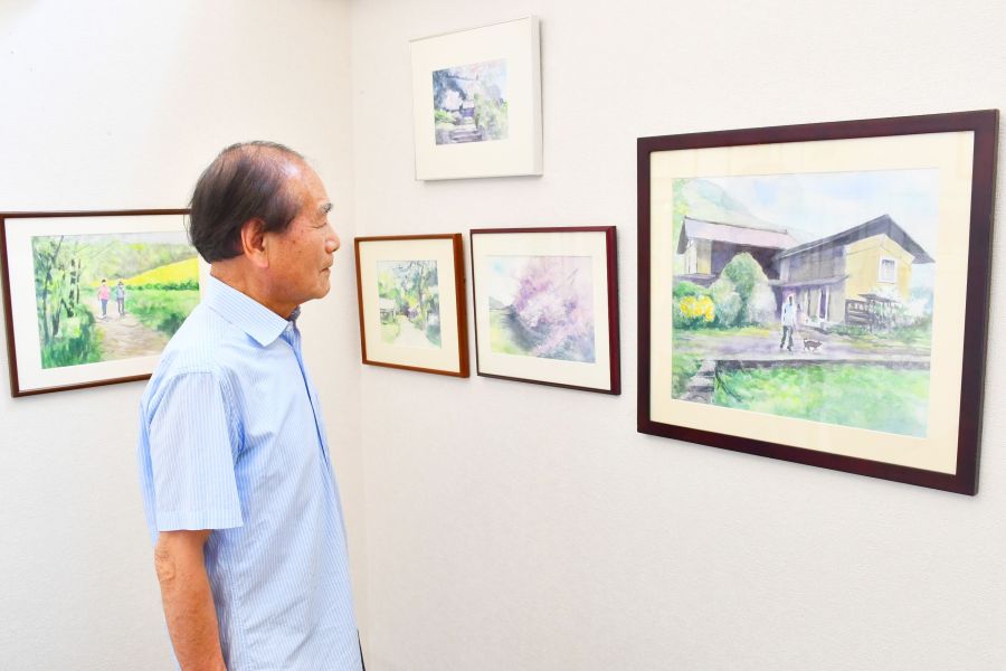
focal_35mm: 30
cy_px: 336
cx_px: 503
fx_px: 838
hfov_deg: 61.9
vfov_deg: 43.6
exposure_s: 1/40
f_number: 5.6
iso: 640
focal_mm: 20
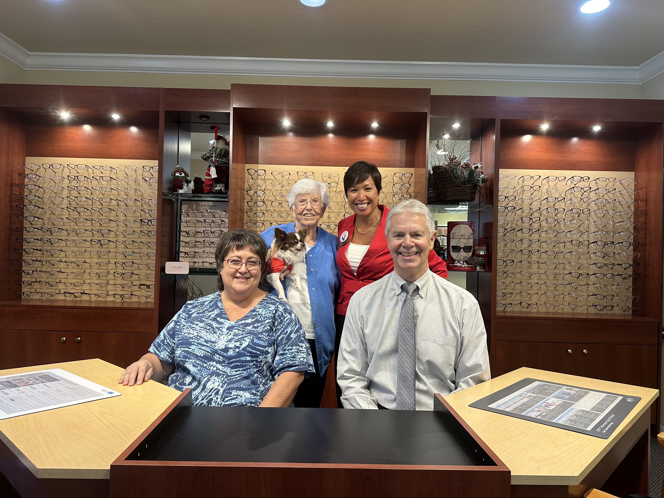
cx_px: 332
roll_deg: -1.1
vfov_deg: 56.8
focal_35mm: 24
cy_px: 249
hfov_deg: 71.6
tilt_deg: +1.2
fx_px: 460
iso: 160
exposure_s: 1/60
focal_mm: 6.86
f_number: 1.78
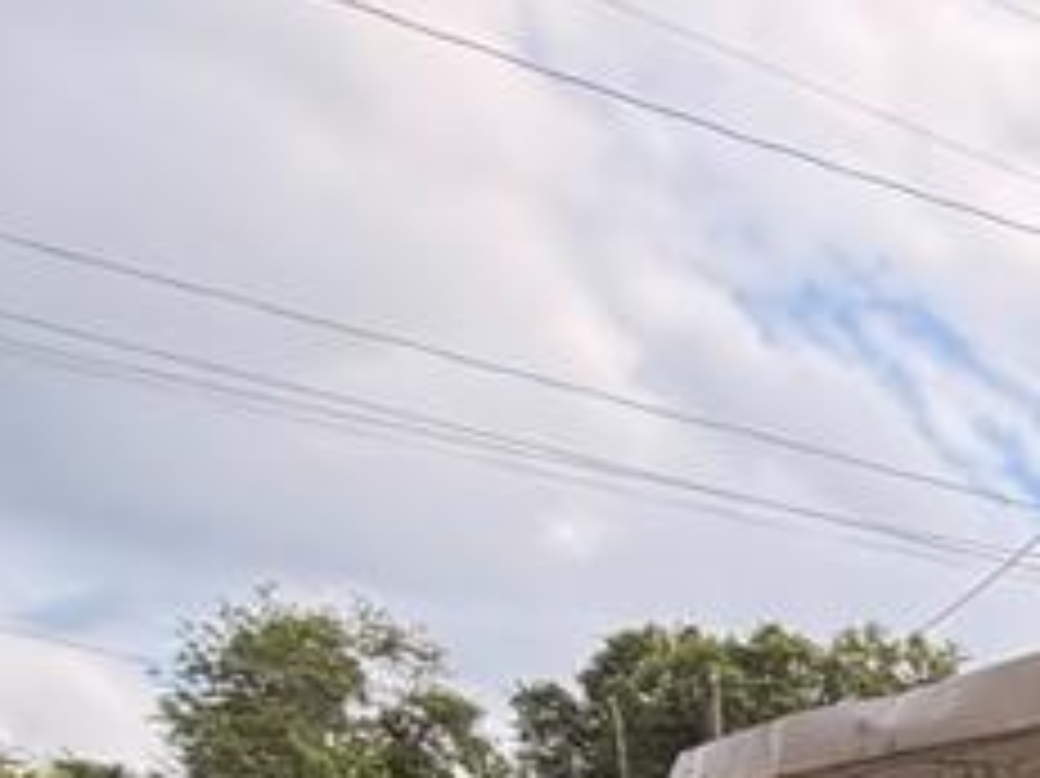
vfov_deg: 19.1
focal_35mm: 62
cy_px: 1322
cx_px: 2157
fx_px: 1862
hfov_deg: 18.2
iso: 40
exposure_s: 1/510
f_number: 2.2
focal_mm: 2.22
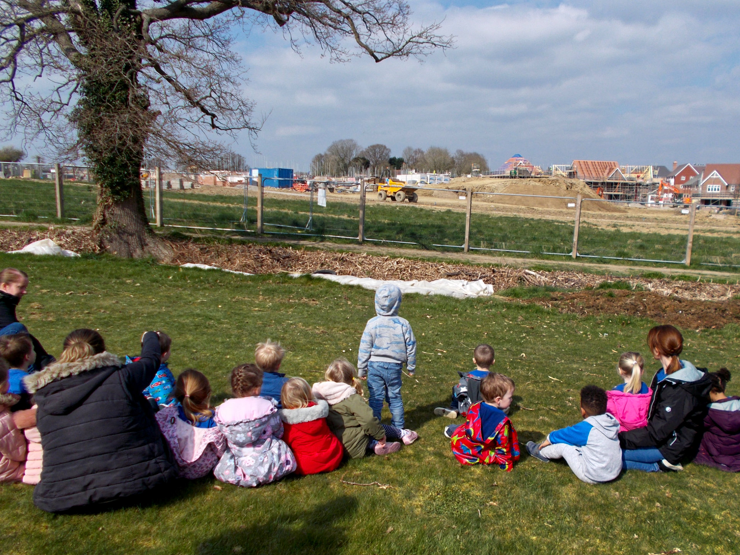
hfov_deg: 65.3
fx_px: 577
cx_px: 377
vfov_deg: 51.3
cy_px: 282
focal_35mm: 27
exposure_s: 1/200
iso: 80
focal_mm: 4.6
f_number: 8
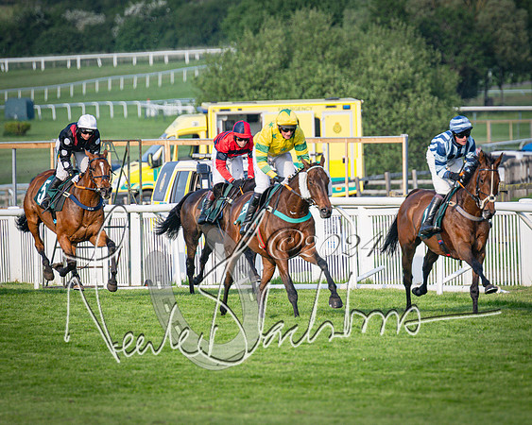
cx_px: 342
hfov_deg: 3.7
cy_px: 210
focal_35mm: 522
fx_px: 8217
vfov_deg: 3.0
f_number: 4
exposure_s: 1/2500
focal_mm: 260
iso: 400
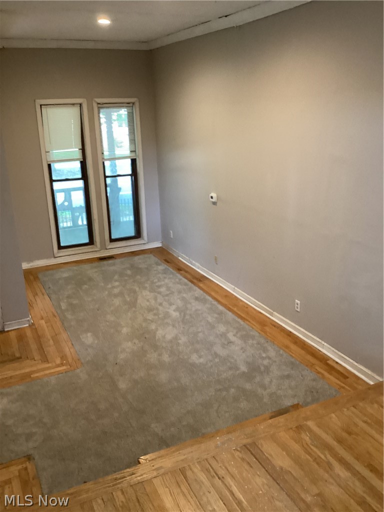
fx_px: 459
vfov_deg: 58.4
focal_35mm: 31
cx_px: 192
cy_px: 256
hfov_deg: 45.4
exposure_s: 1/40
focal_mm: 3.3
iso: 400
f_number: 2.4
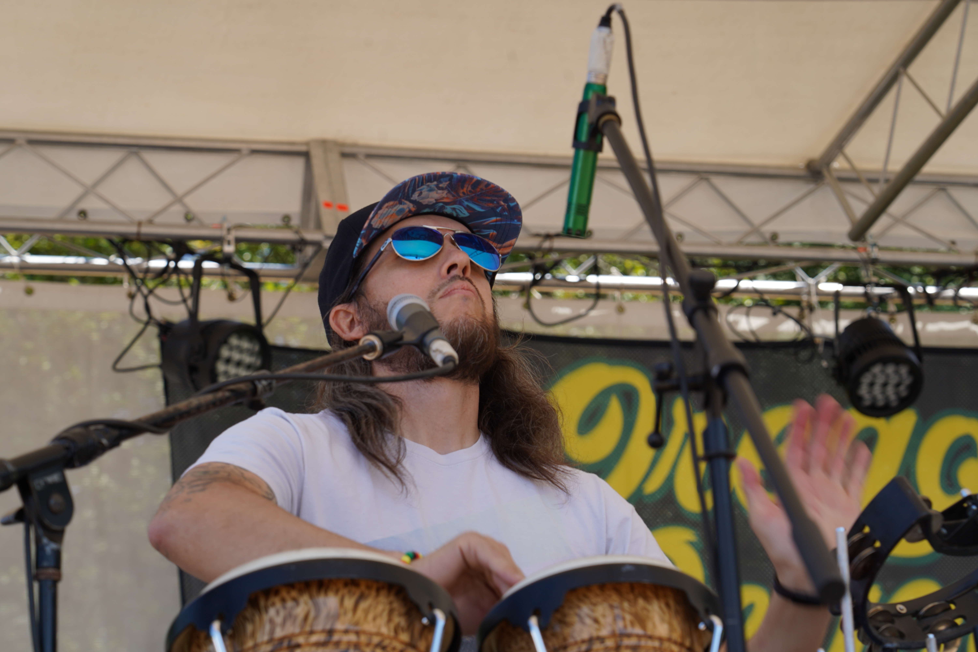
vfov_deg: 13.0
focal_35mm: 105
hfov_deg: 19.5
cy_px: 326
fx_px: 2852
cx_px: 489
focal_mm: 105
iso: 125
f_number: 8
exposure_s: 1/160
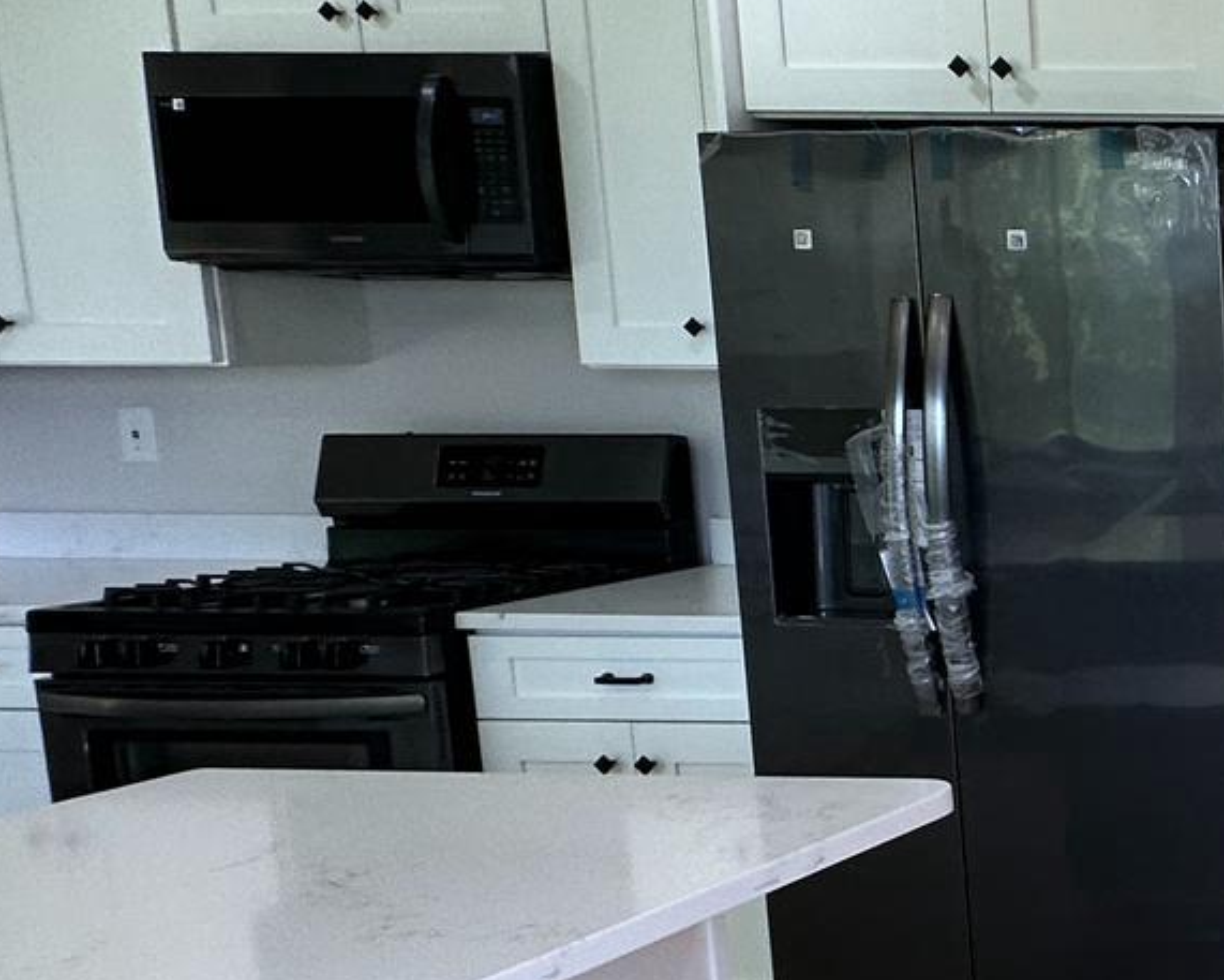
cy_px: 547
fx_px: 1775
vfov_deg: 30.8
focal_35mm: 49
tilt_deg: -6.6
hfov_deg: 24.7
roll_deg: +0.1
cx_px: 2009
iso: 125
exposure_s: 1/120
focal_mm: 2.22
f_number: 2.2
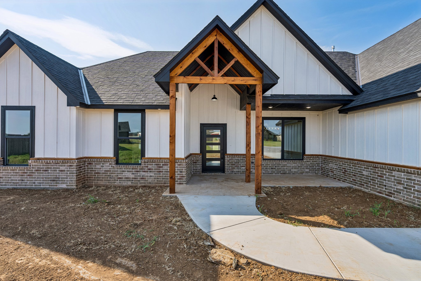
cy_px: 140
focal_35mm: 16
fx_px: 187
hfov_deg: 96.7
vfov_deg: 73.7
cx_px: 210
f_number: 8
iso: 200
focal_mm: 16
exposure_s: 1/320
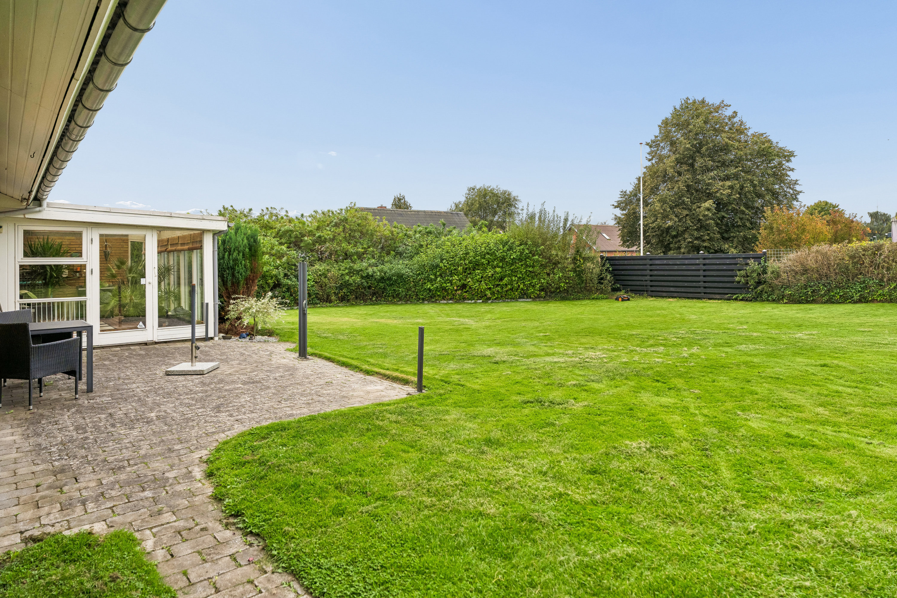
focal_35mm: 21
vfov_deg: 59.5
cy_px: 299
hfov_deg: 81.2
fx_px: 523
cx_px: 448
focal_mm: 21
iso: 320
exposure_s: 1/800
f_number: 4
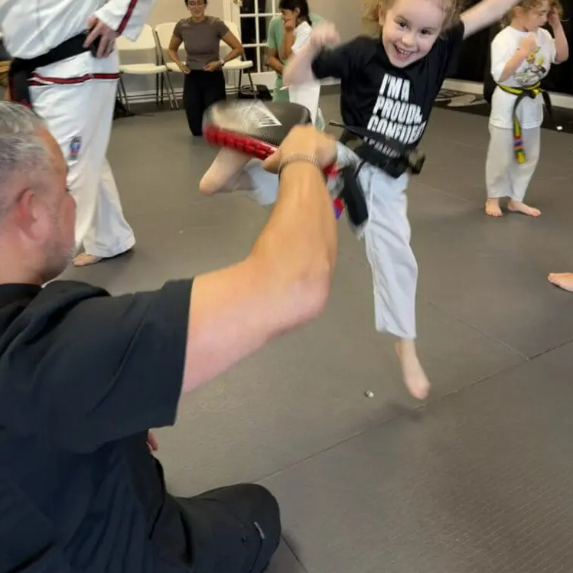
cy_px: 210
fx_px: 543
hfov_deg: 55.6
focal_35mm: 29
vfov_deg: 54.9
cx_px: 292
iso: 100
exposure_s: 1/60
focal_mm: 6.76
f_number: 1.78
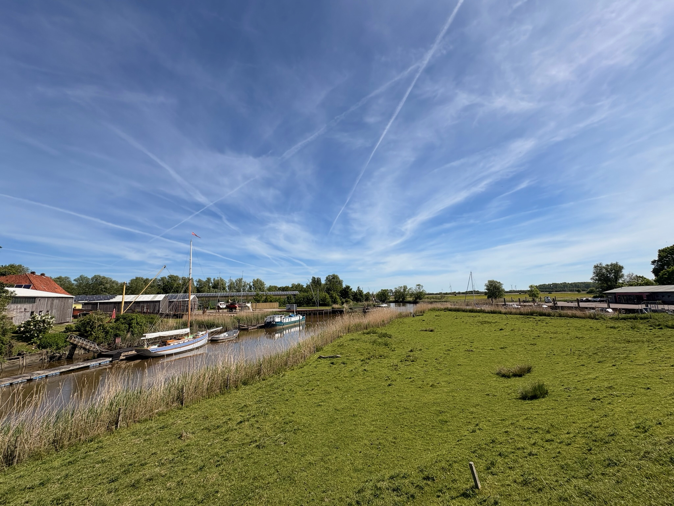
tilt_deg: +9.4
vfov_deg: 85.7
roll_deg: +2.0
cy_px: 253
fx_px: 273
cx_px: 337
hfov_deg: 102.1
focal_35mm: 14
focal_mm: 2.22
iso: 50
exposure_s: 1/3247
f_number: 2.2
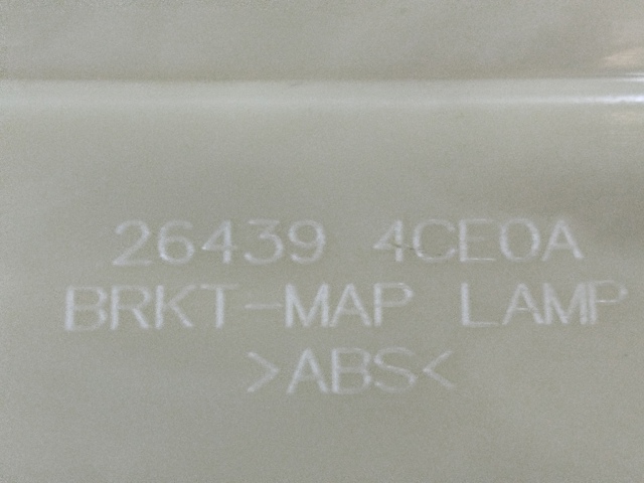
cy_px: 242
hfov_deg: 27.0
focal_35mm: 72
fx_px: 1339
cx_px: 322
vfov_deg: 20.4
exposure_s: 1/33
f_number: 1.7
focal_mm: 5.31
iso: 400
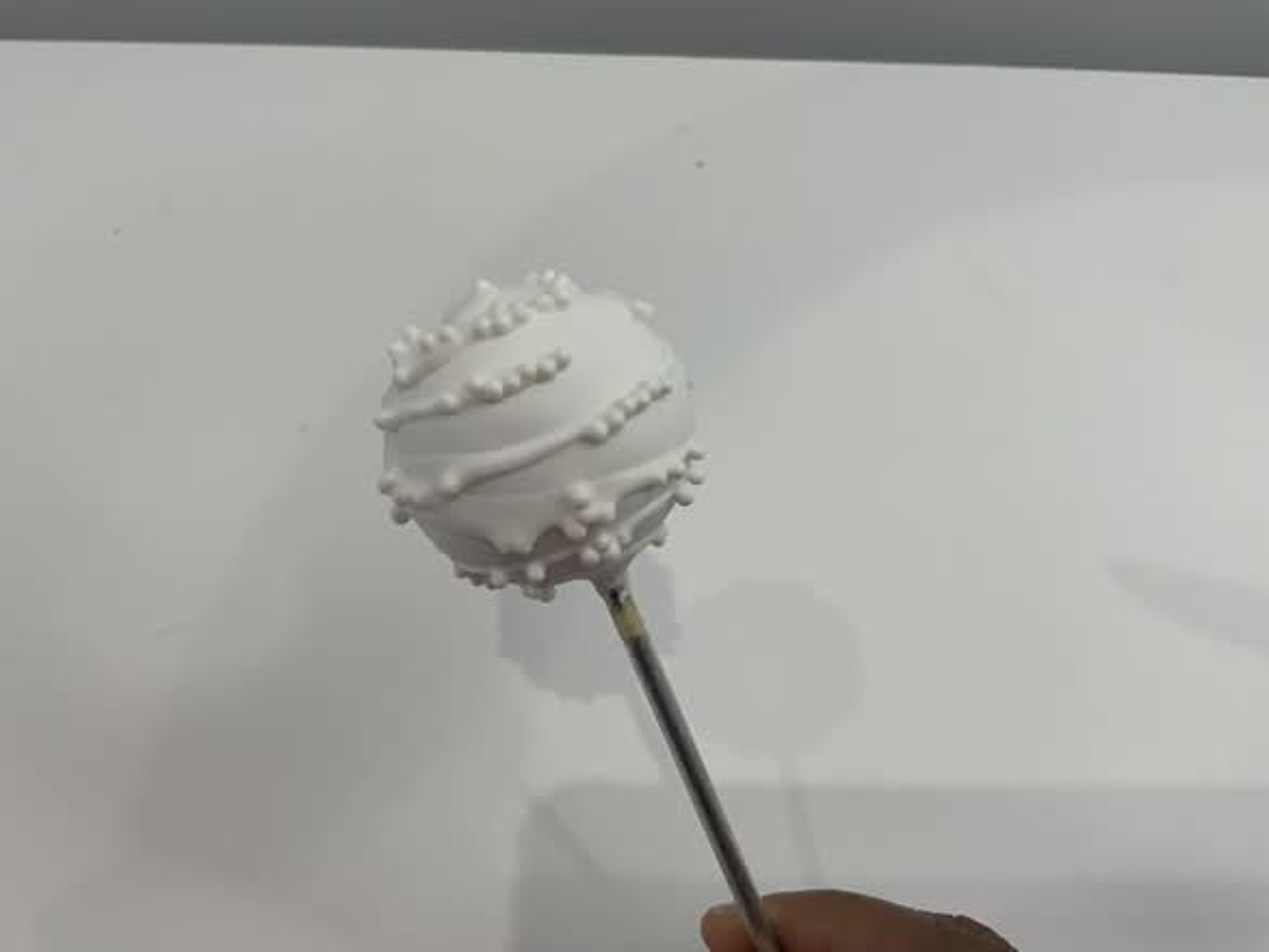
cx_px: 634
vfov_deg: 48.3
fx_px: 1064
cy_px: 476
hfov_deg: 61.6
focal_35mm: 29
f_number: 1.8
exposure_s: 1/156
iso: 16
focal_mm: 3
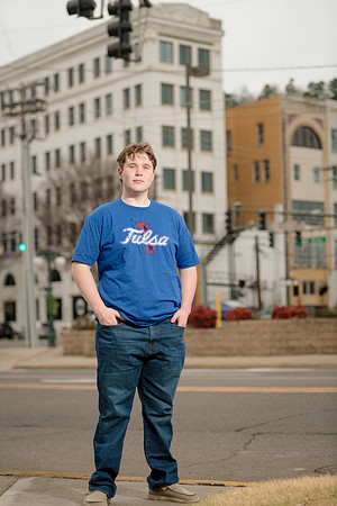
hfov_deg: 16.7
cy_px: 253
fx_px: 1151
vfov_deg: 24.8
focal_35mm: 82
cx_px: 168
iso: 64
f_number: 2.8
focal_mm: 82
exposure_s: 1/250
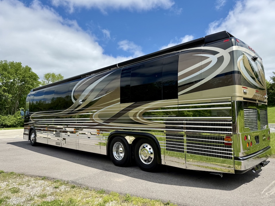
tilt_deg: +4.8
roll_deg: -3.3
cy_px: 103
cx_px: 139
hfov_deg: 69.4
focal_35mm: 25
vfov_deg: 54.9
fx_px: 199
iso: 80
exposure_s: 1/4673
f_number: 1.78
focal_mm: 6.76
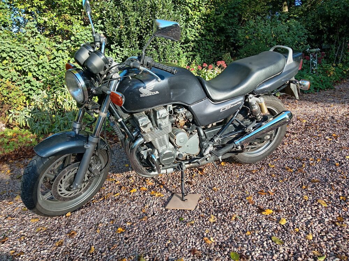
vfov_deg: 51.3
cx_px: 174
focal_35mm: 27
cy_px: 130
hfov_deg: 65.3
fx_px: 272
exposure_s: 1/100
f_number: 1.8
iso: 113
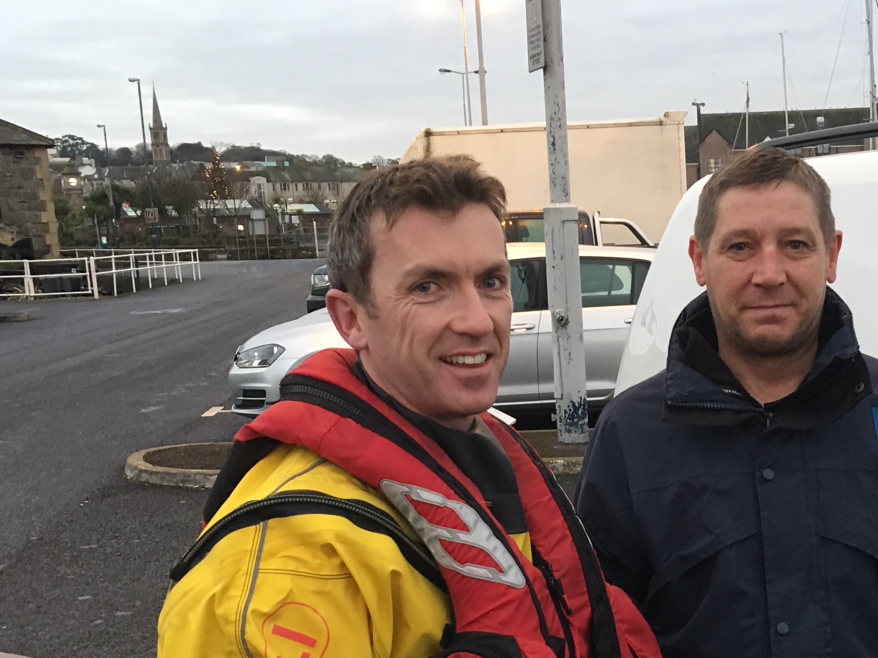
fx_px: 1370
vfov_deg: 26.5
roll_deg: +0.7
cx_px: 668
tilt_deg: -12.2
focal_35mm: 54
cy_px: 529
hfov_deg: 34.7
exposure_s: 1/17
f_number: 2.2
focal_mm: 4.15
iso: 64
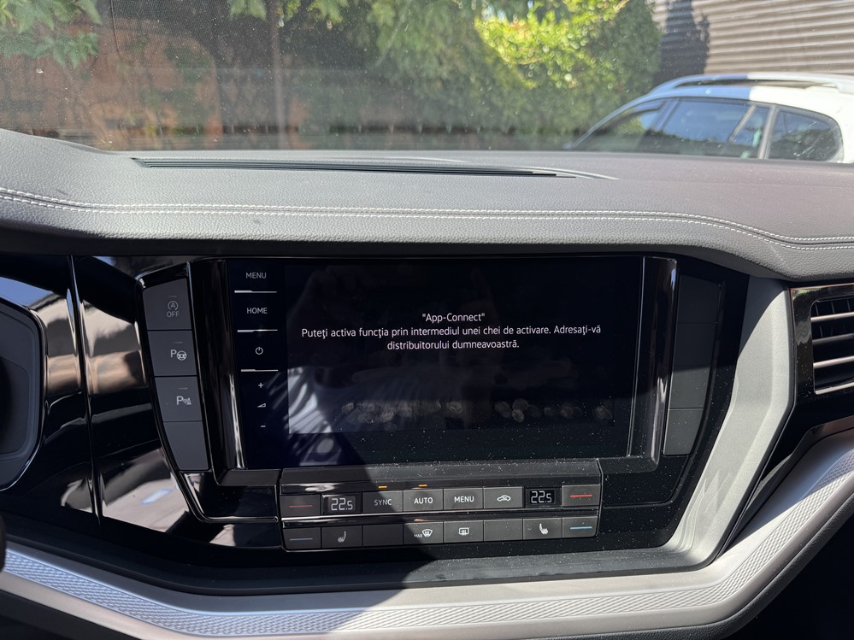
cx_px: 427
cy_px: 320
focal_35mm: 24
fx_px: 592
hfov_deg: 71.6
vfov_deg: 56.8
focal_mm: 6.76
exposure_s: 1/430
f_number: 1.78
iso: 80
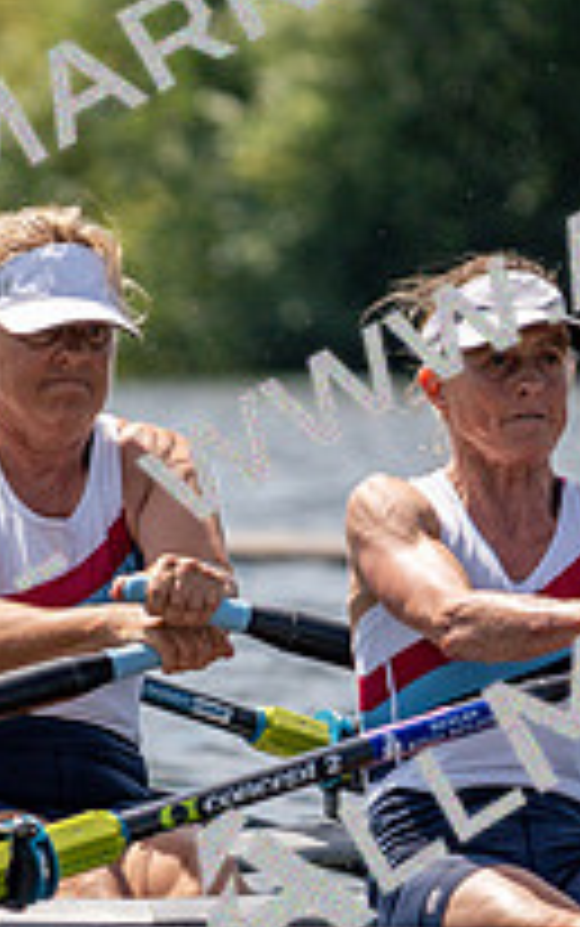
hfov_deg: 1.6
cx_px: -189
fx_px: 21114
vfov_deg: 2.5
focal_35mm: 836
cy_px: 596
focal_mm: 291
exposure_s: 1/2000
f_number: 5.6
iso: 250
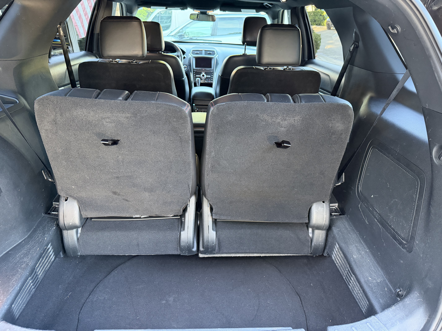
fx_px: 306
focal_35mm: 24
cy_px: 166
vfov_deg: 56.8
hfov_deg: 71.6
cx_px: 221
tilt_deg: -23.3
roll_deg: +3.0
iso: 640
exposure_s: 1/60
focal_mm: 6.76
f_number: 1.78
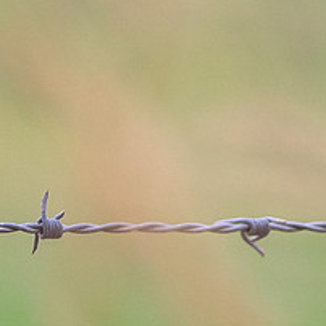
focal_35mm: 1097
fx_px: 11688
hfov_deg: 1.6
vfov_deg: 1.6
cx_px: -113
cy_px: 137
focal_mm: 300
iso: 320
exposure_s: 1/800
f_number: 4.5
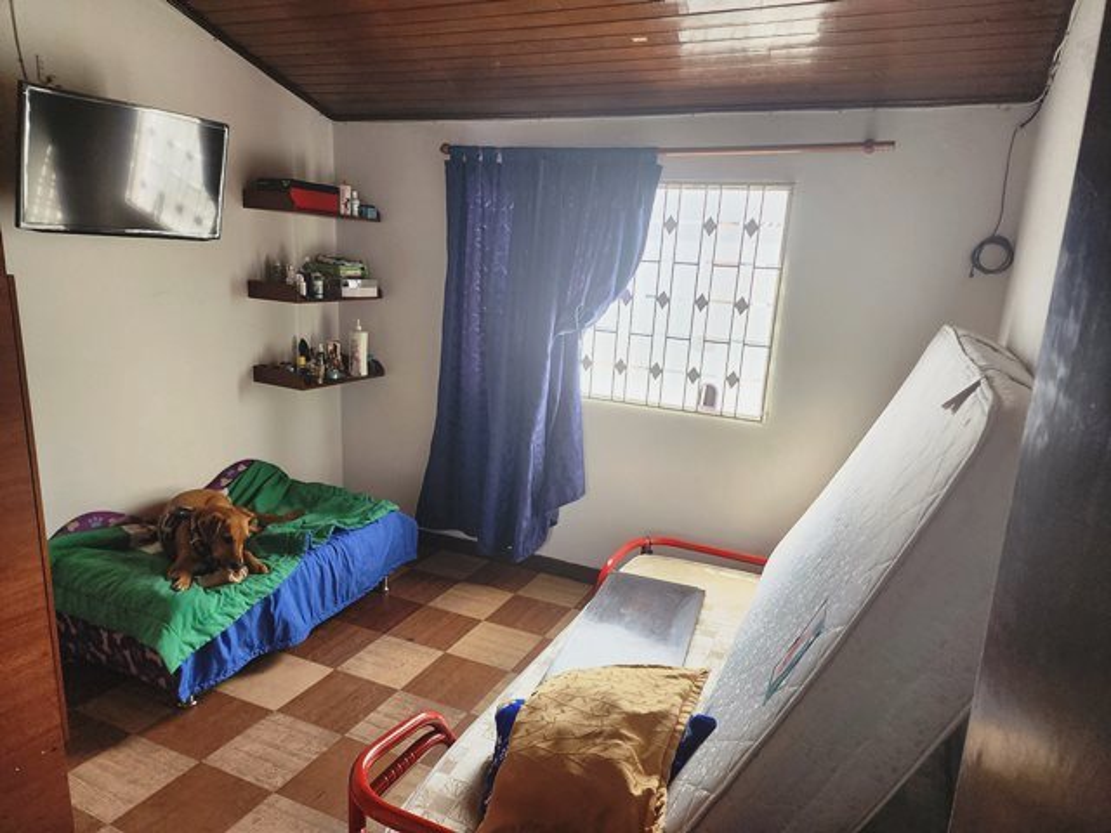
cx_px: 556
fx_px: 738
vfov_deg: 58.9
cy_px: 416
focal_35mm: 23
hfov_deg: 73.9
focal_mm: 6.4
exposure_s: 1/180
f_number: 1.8
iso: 160
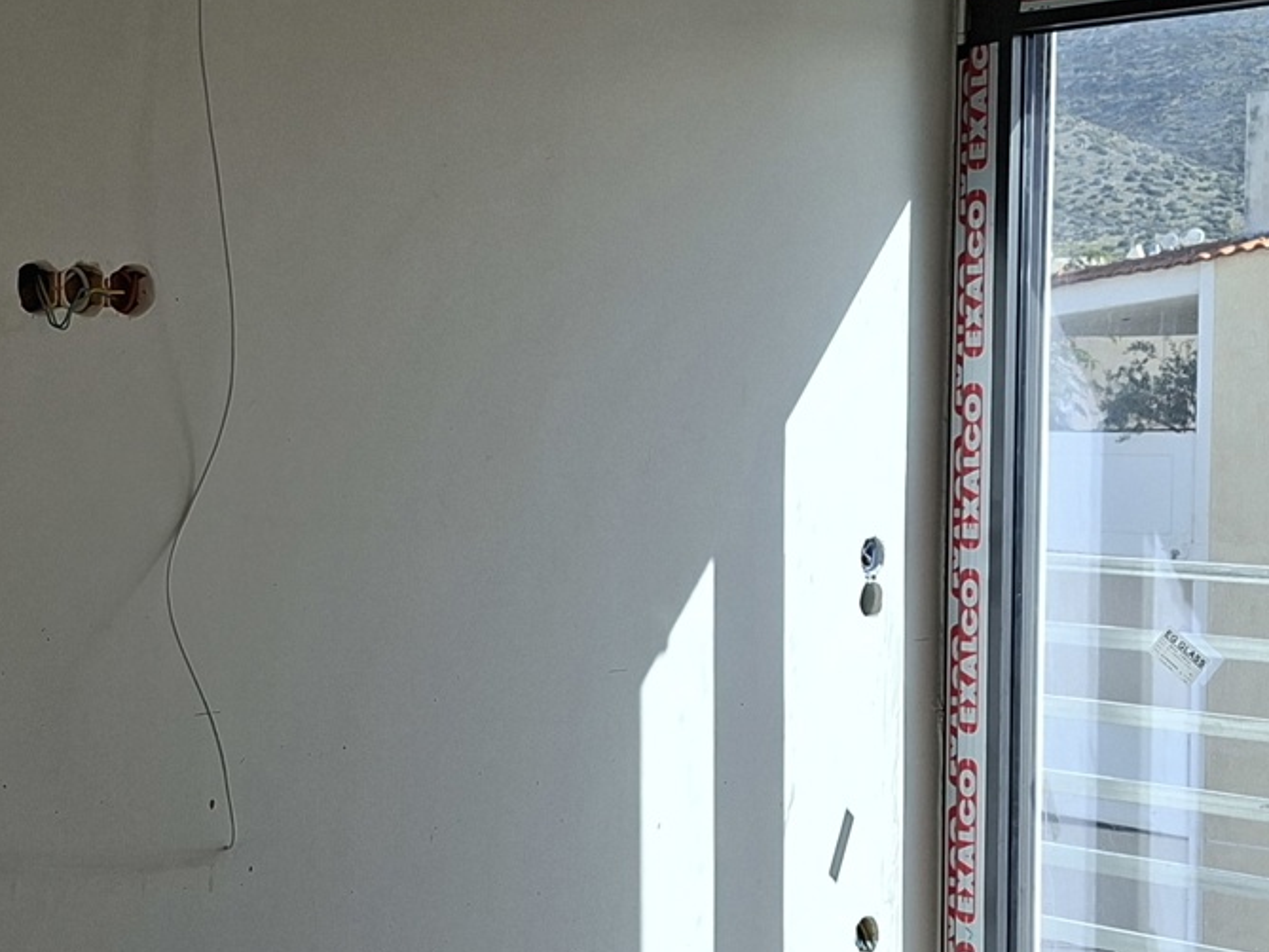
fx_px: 2420
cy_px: 522
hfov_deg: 28.5
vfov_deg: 22.3
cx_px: 190
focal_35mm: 66
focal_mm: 5.54
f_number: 1.8
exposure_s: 1/857
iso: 50
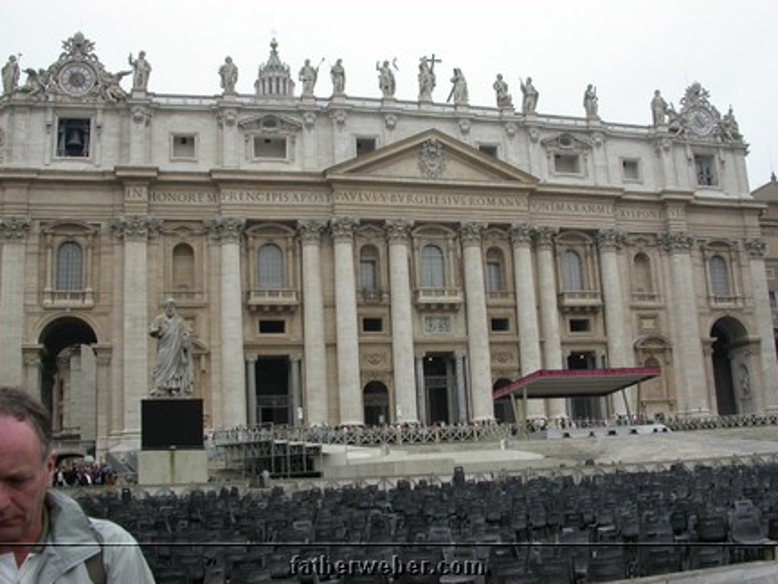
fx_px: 877
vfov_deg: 36.8
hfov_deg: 47.9
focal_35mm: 39
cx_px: 390
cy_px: 289
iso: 100
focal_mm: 7.85
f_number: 3.7
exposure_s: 1/100
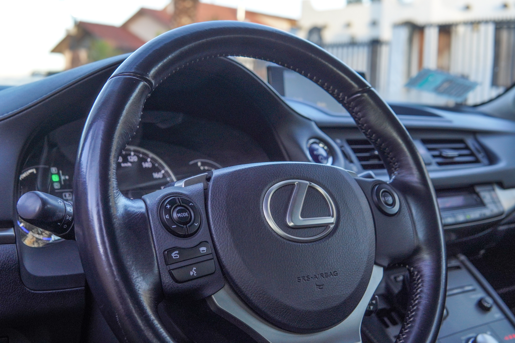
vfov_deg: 29.9
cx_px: 258
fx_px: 644
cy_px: 172
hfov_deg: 43.6
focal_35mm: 45
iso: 640
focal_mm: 30
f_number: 5
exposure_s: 1/160
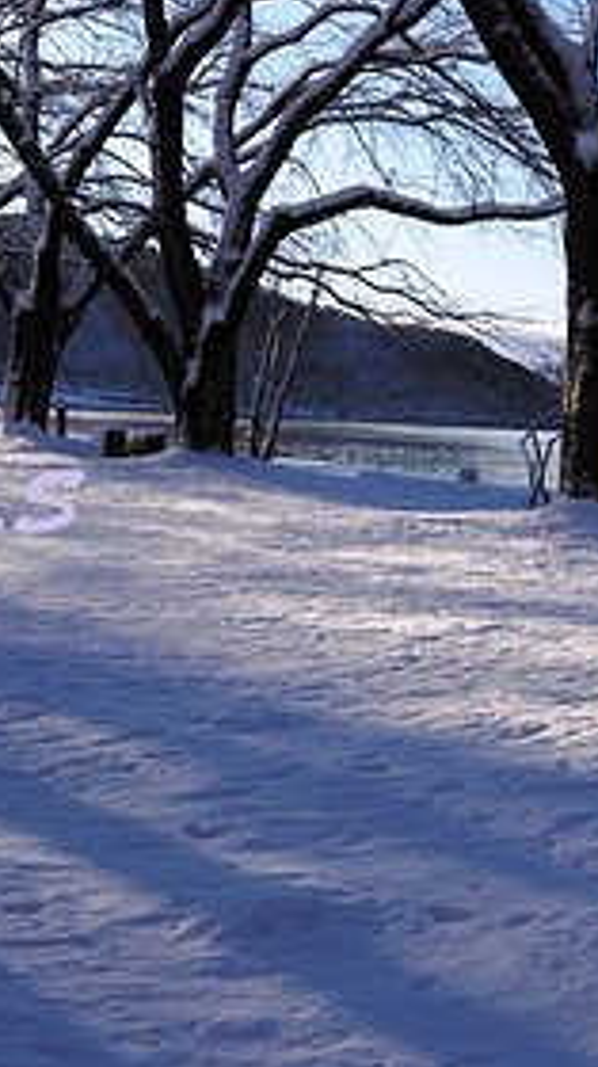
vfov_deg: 44.5
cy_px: 604
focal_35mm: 46
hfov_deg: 23.1
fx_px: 1300
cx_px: 769
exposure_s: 1/400
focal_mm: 24
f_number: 7.1
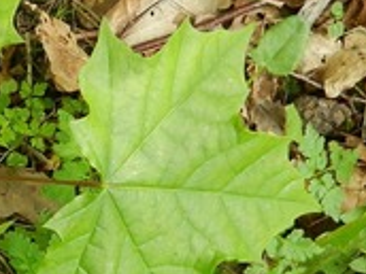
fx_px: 1121
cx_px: -119
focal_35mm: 106
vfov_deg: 14.0
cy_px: 172
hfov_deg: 17.3
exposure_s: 1/80
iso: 160
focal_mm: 5.6
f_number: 3.7
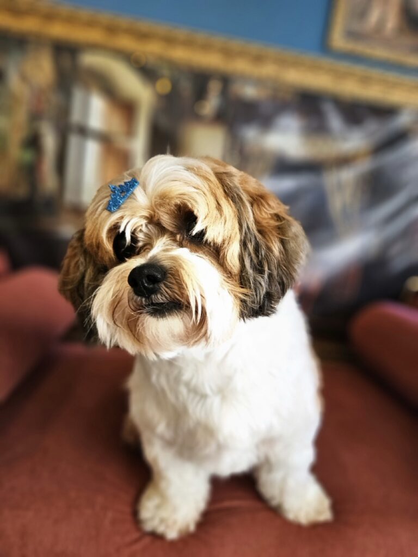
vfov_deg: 73.9
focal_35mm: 23
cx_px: 209
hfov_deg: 58.9
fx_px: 370
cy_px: 278
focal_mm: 5.4
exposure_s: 1/207
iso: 200
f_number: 1.8
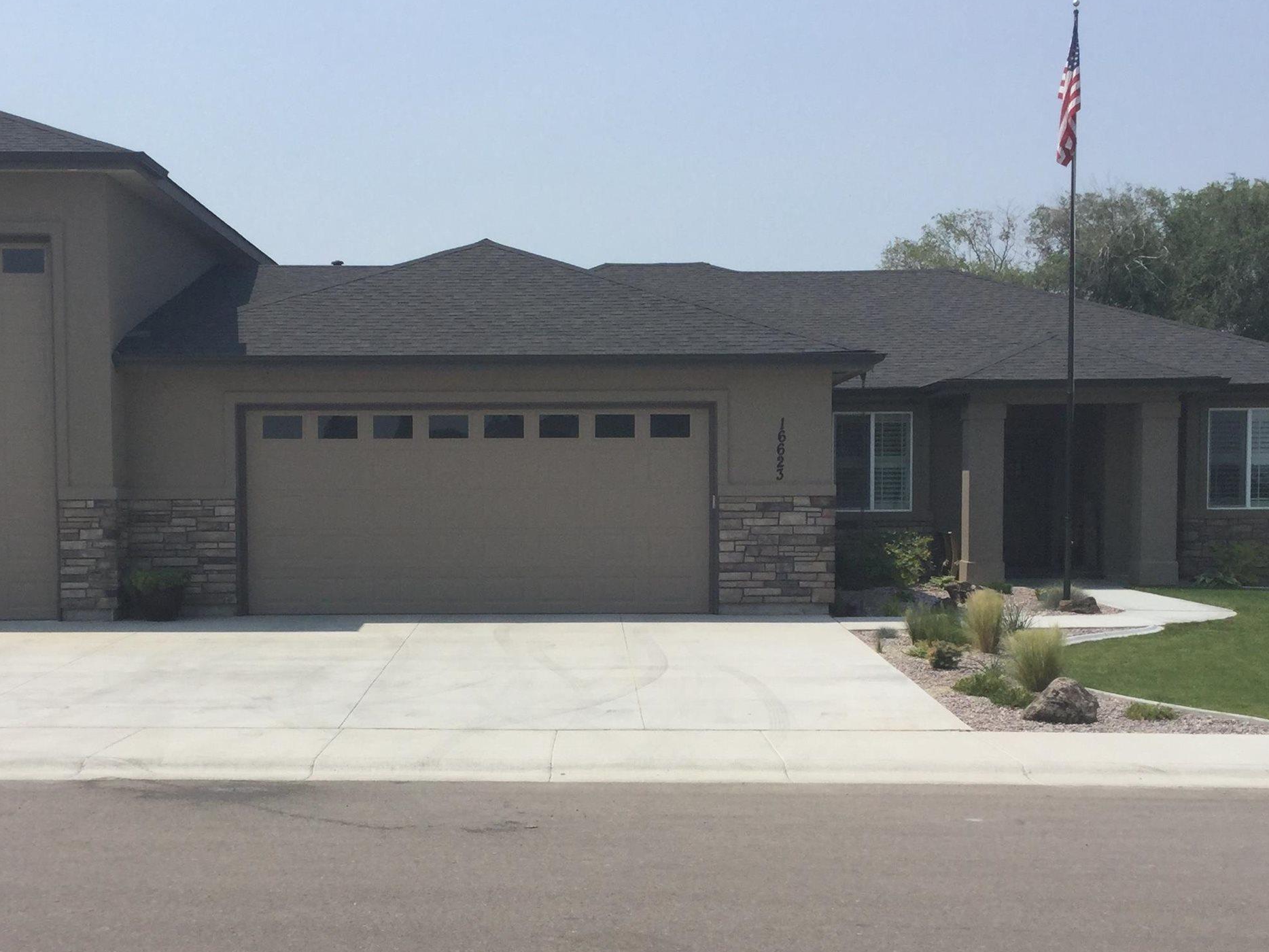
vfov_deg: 28.5
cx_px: 554
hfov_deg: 37.4
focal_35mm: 51
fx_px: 1870
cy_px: 591
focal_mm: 3.3
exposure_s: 1/2092
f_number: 2.4
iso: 25
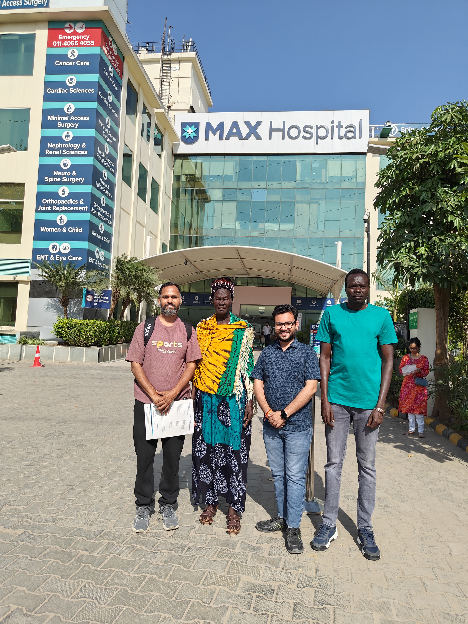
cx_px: 234
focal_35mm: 24
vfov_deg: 71.6
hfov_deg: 56.8
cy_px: 312
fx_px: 433
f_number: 1.8
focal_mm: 5.59
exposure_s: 1/5621
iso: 64
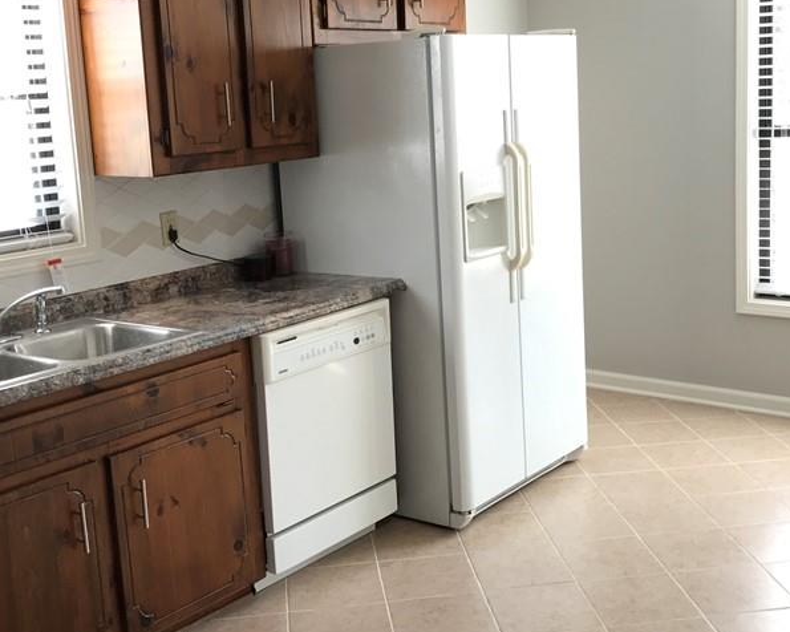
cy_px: 270
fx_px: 1099
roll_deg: +2.0
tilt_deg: -10.1
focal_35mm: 47
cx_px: 435
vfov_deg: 32.0
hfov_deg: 39.5
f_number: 1.8
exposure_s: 1/60
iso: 25
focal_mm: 3.99
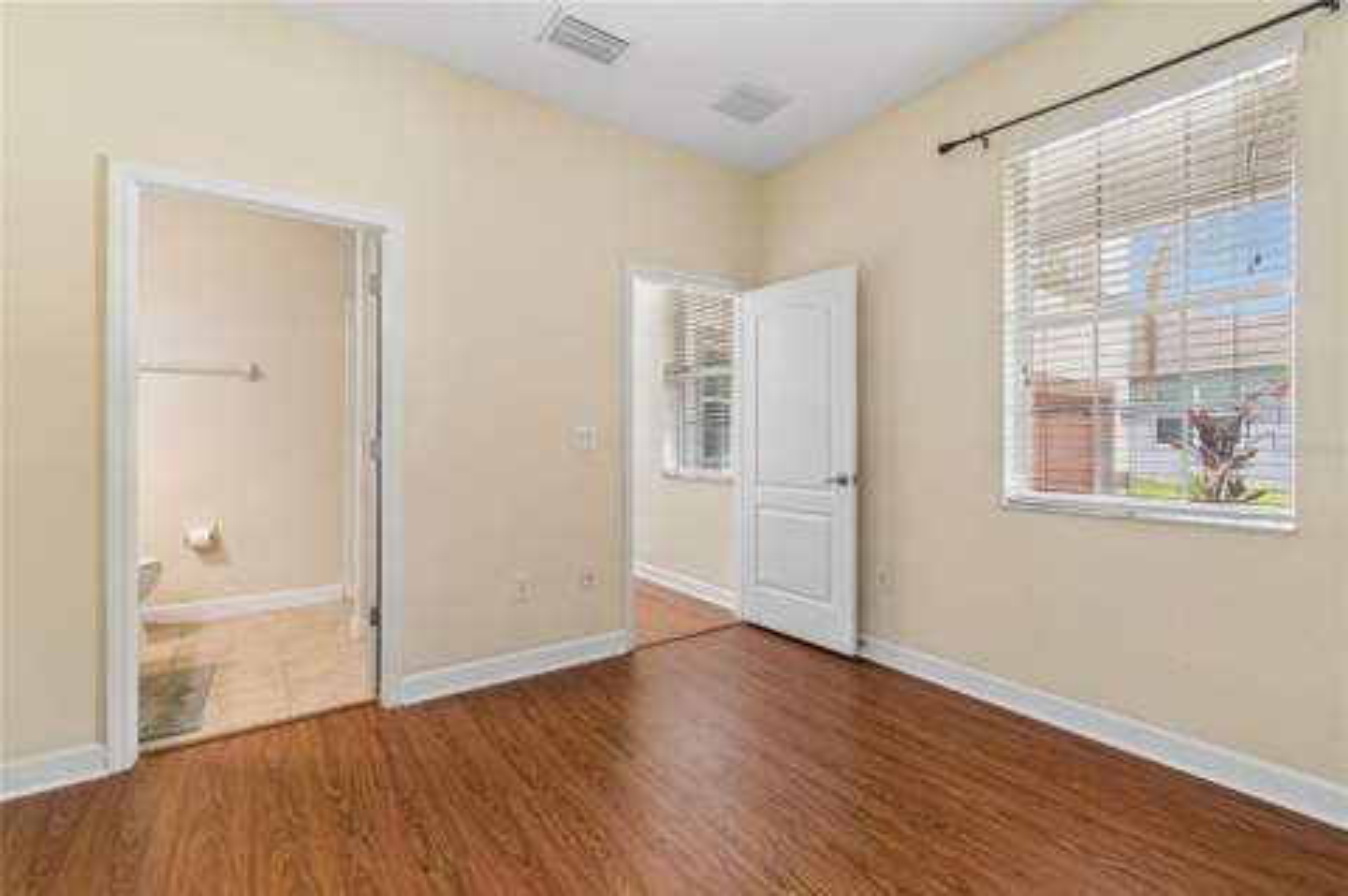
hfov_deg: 100.4
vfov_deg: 77.2
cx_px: 674
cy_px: 448
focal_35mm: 15
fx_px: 561
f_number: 7.1
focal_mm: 10
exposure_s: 1/6
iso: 100
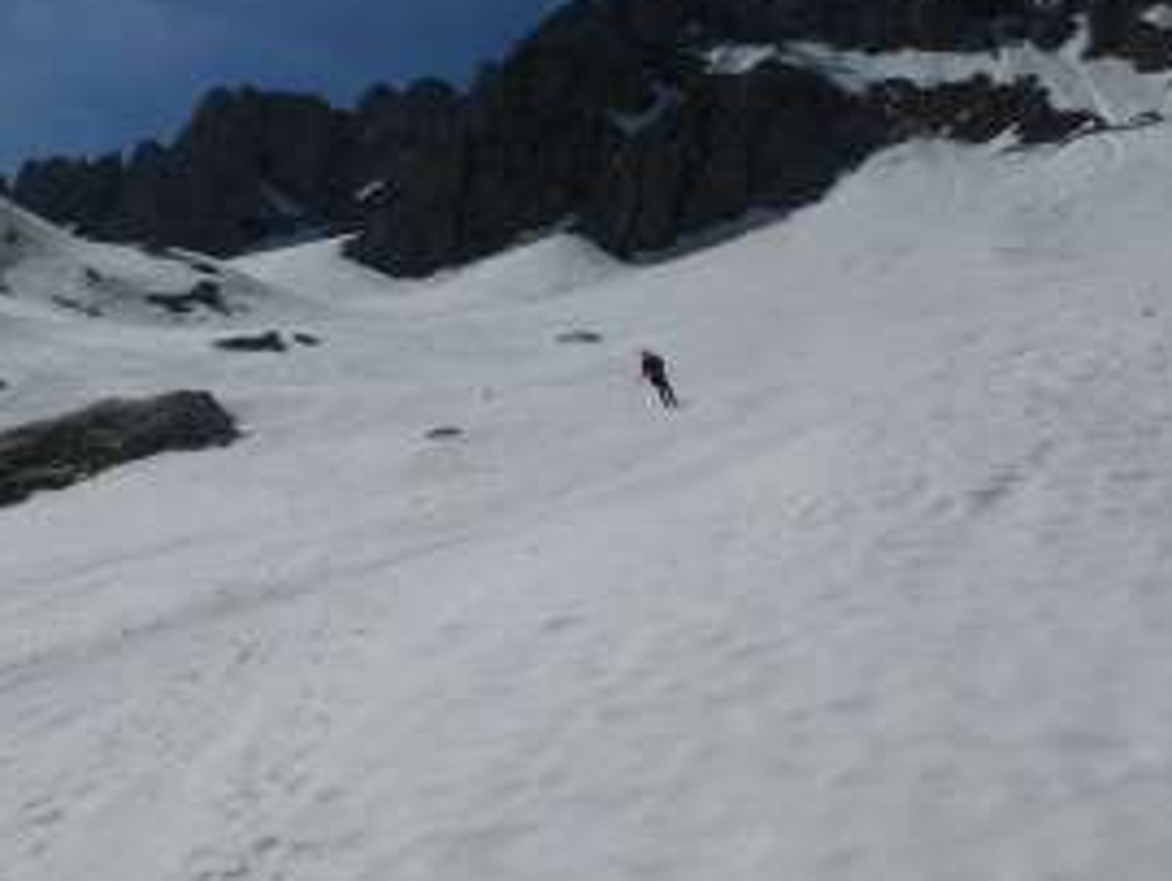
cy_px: 417
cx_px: 556
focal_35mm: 32
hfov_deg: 56.7
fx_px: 1084
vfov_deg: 44.2
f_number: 8
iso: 80
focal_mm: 4.3
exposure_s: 1/1000
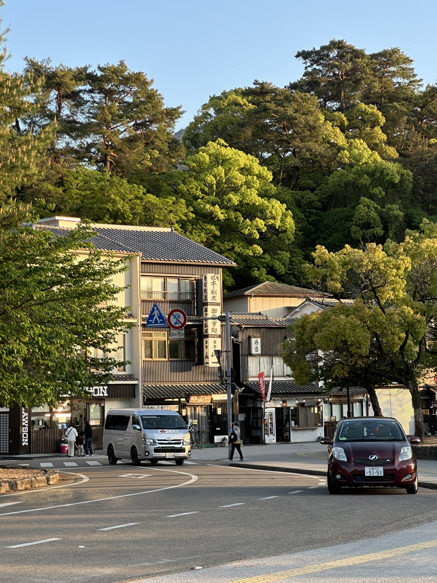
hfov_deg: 19.1
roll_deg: +0.9
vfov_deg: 25.3
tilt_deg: +4.7
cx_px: 218
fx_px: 1296
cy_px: 292
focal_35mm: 77
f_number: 2.8
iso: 32
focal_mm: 9
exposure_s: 1/99
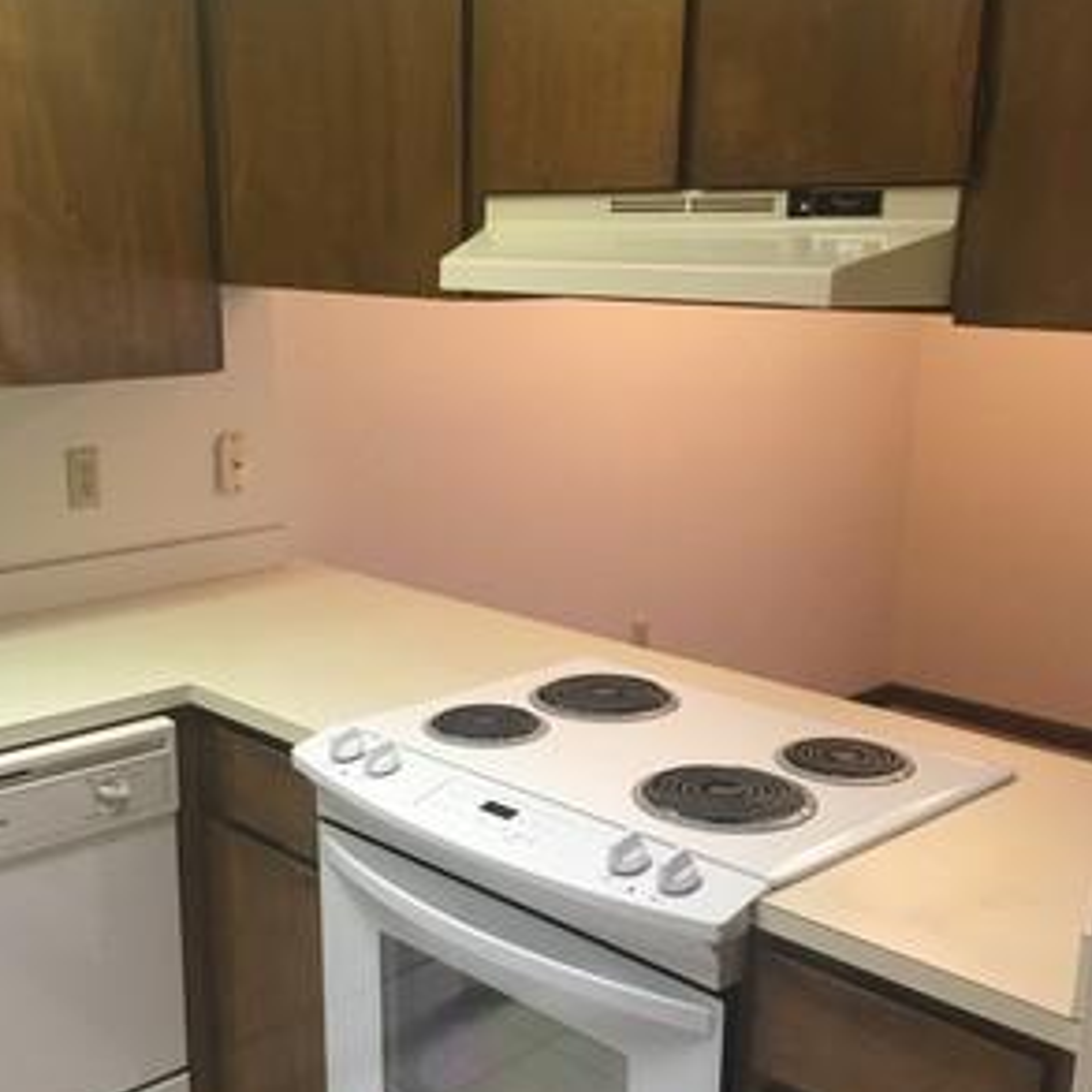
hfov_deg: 39.9
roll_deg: +0.3
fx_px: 1499
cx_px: 458
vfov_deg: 39.6
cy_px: 727
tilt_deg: -15.9
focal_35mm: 42
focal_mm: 4.15
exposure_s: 1/15
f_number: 2.2
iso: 32
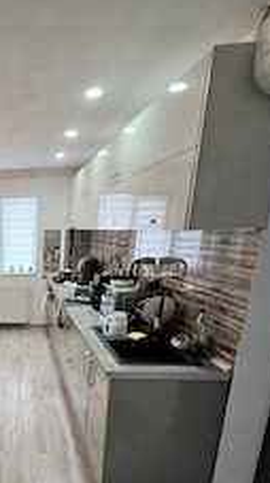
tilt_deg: -14.7
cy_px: 332
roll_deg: +0.6
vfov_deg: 71.4
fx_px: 320
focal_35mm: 25
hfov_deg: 38.2
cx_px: -26
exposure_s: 1/50
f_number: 1.8
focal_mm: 1.57
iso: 125
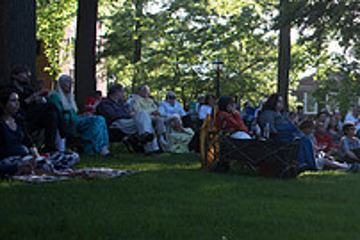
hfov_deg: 24.2
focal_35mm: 69
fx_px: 690
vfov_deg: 19.7
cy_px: 88
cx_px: 510
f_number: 3.5
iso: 1000
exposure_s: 1/1000
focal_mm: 24
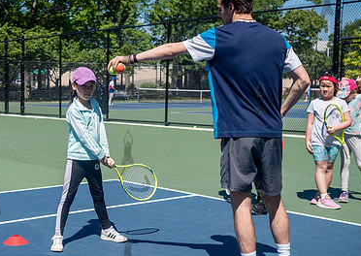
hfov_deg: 31.7
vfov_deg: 23.2
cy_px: 134
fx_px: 624
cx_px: 88
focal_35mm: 61
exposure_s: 1/2500
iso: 200
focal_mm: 35
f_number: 4
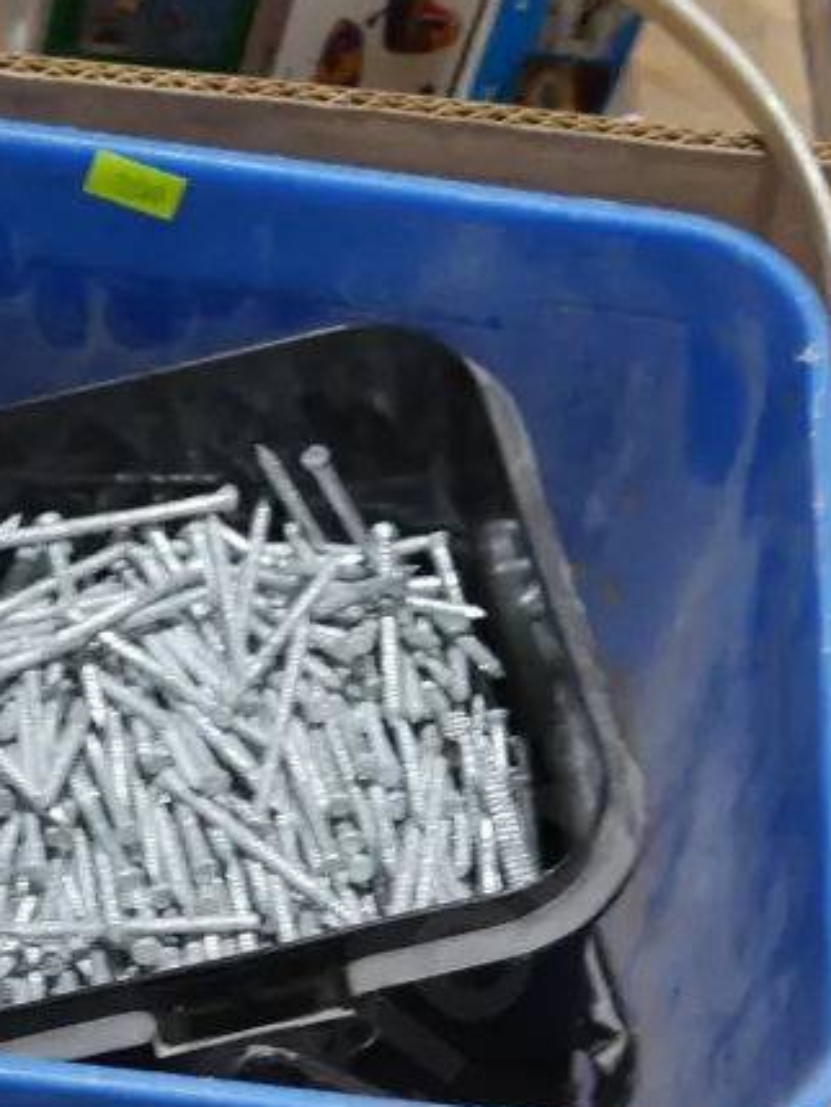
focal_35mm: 86
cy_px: 1264
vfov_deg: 21.4
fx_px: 2751
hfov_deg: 17.1
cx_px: 239
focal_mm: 18
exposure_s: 1/60
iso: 320
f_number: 4
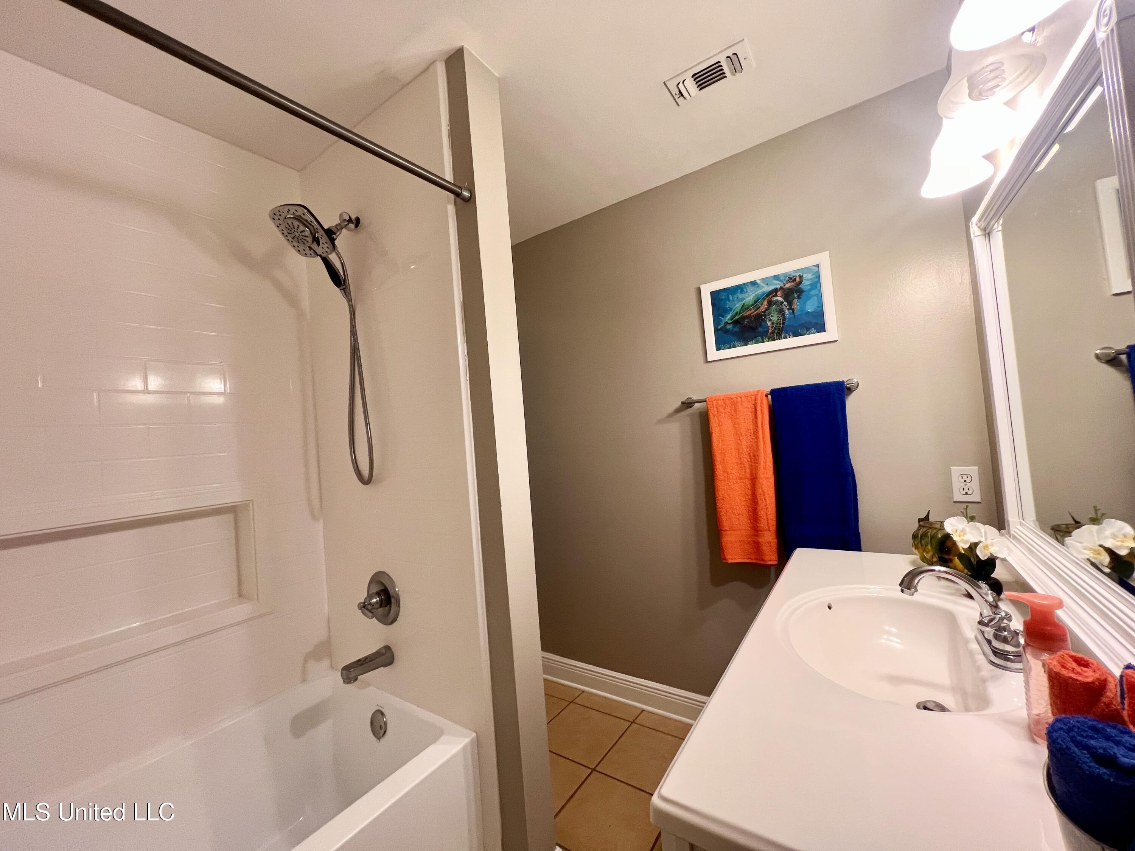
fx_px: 426
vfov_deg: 89.9
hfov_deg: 106.2
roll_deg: +4.0
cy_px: 426
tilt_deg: +0.4
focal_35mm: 13
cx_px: 568
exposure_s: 1/60
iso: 160
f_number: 1.8
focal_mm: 1.57
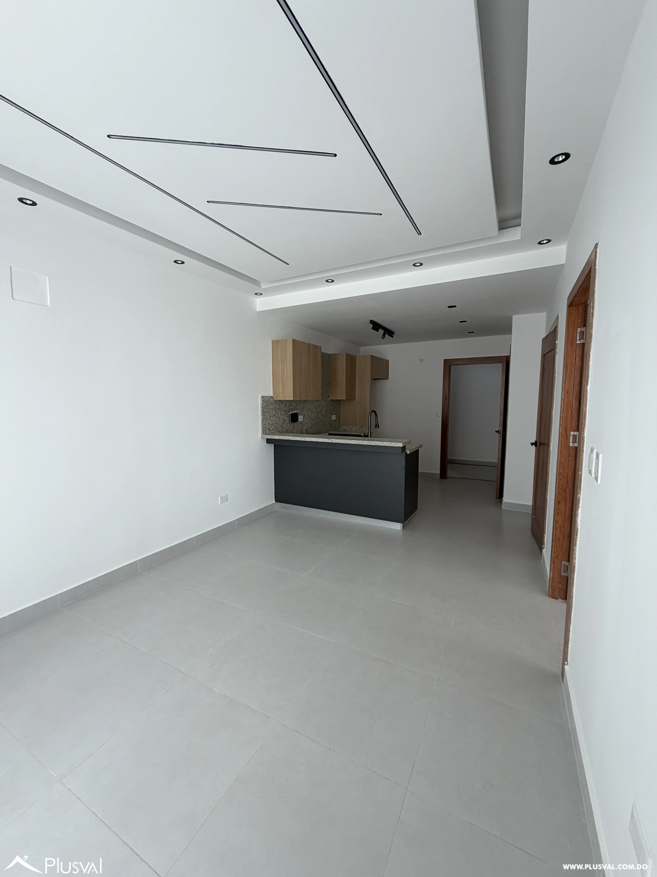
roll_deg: -0.6
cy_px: 438
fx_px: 354
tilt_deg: -6.4
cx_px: 328
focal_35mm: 14
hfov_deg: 85.7
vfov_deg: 102.1
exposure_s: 1/121
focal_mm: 2.22
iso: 64
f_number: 2.2
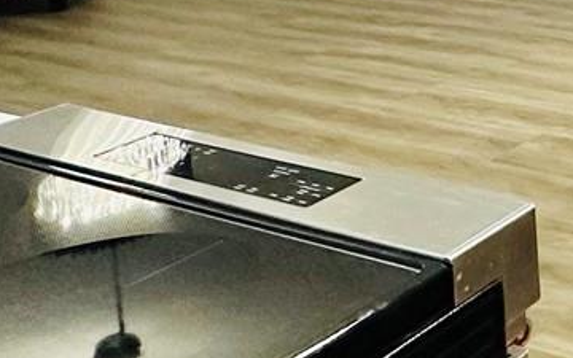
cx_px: 936
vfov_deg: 17.3
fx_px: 1031
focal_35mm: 66
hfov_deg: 22.8
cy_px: -215
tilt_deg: -3.8
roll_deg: +1.2
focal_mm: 2.22
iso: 250
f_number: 2.2
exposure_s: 1/120
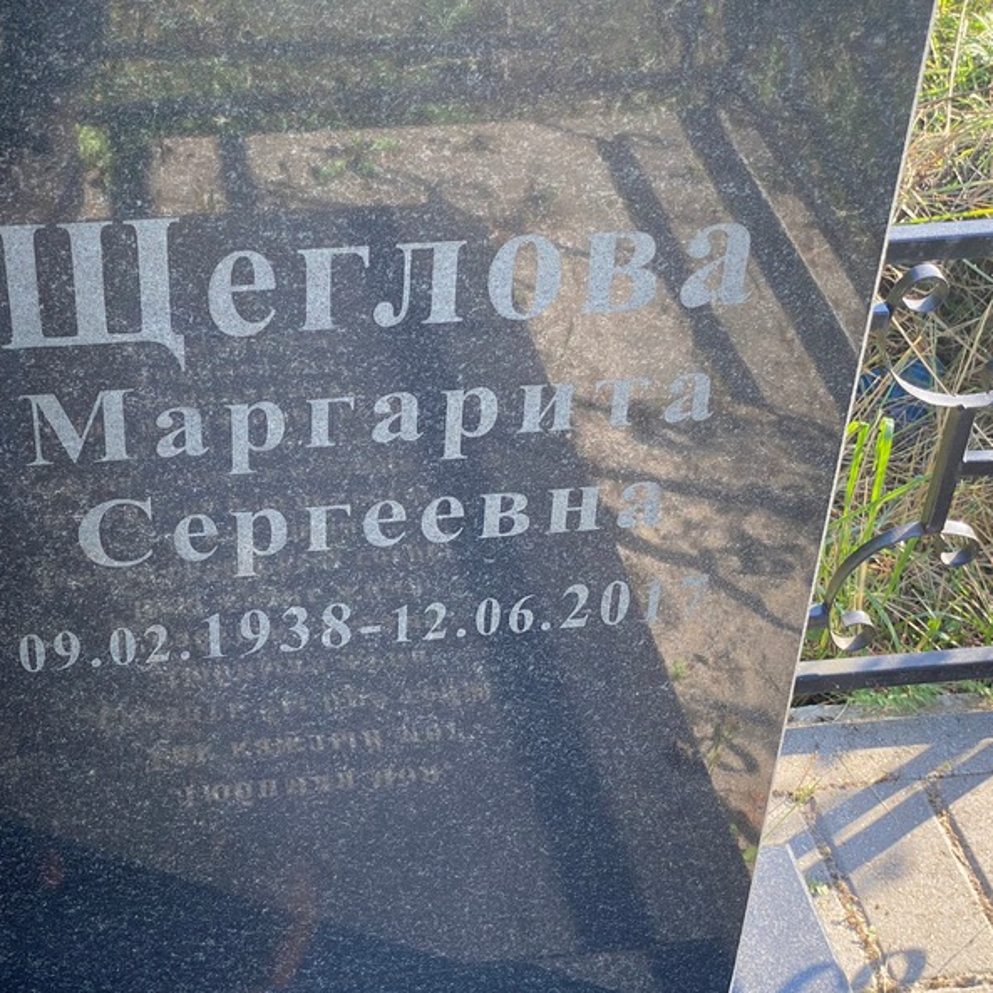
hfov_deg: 27.6
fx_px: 2012
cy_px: 497
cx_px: 375
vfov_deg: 27.7
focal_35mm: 62
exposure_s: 1/209
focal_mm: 6
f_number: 2
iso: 20
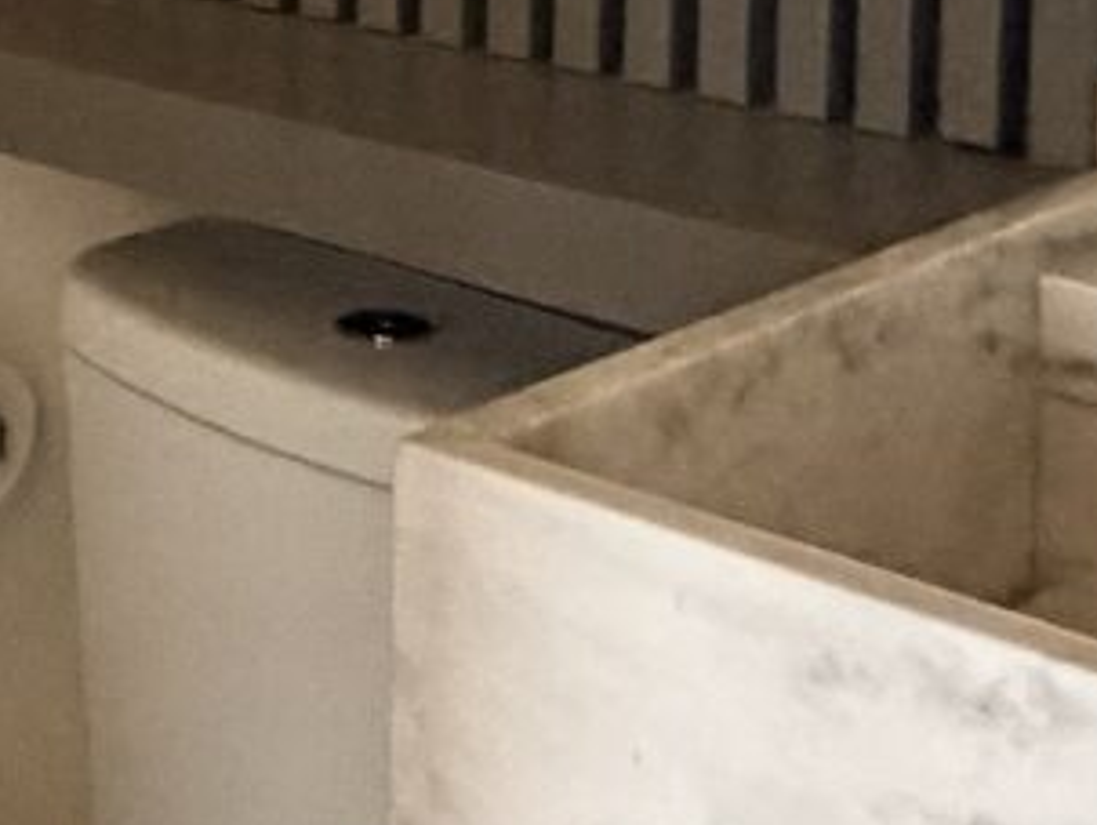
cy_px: -349
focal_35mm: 89
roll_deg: +0.3
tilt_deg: -5.6
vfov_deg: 15.5
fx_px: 2823
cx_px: 163
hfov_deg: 21.6
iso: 640
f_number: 2.2
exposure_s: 1/60
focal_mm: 2.22
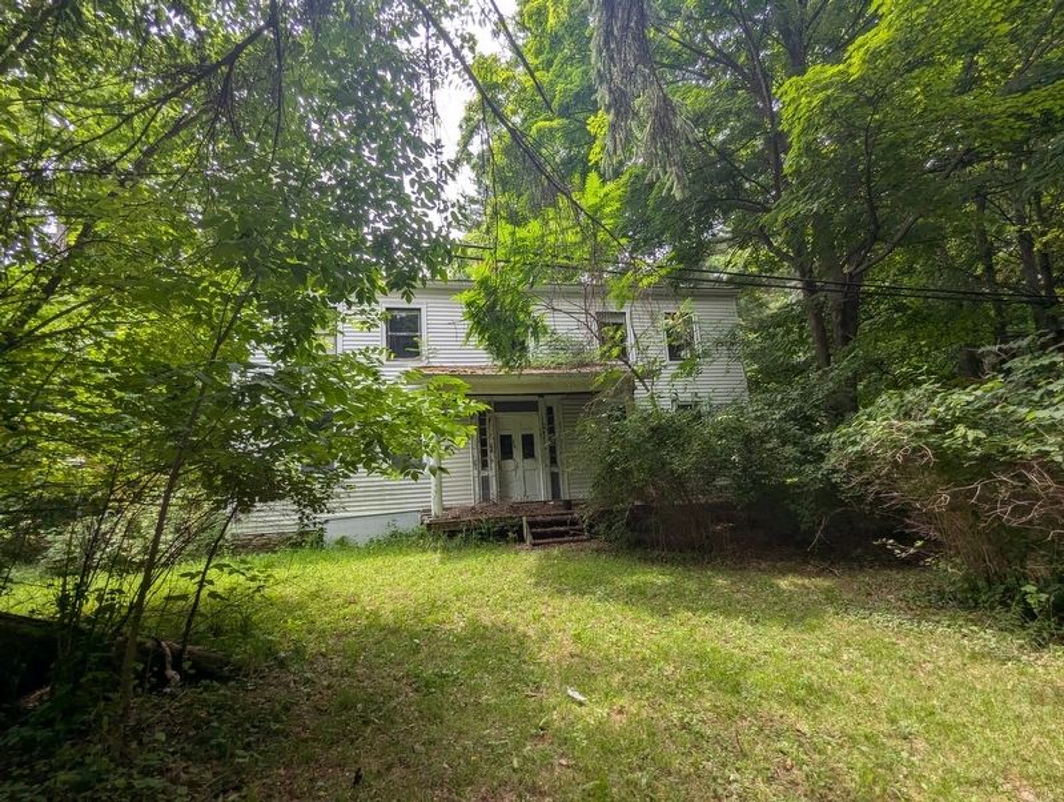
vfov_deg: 78.3
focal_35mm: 16
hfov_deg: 94.4
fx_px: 493
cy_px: 401
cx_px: 532
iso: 51
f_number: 2.2
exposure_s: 1/309
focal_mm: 2.35
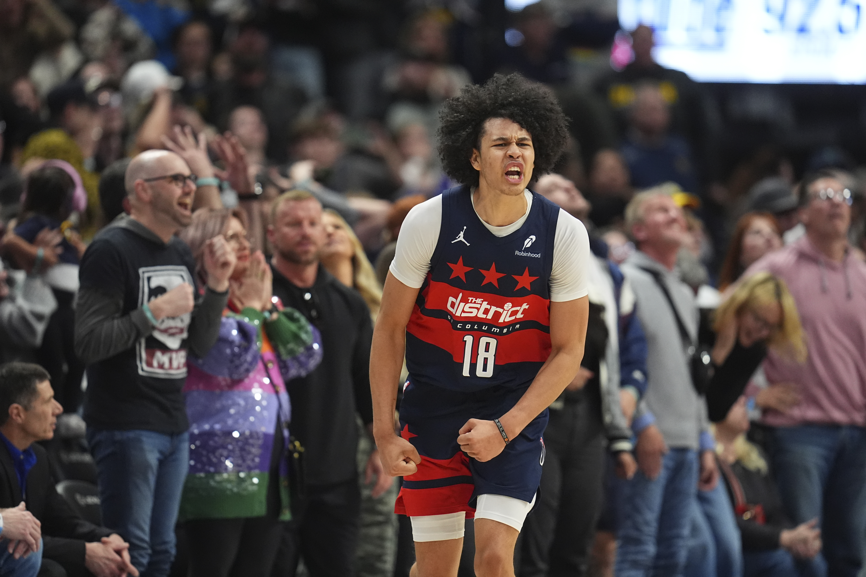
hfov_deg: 5.2
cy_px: 288
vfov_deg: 3.4
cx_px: 433
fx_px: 9621
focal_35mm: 400
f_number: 3.2
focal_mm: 400
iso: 5000
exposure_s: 1/2000
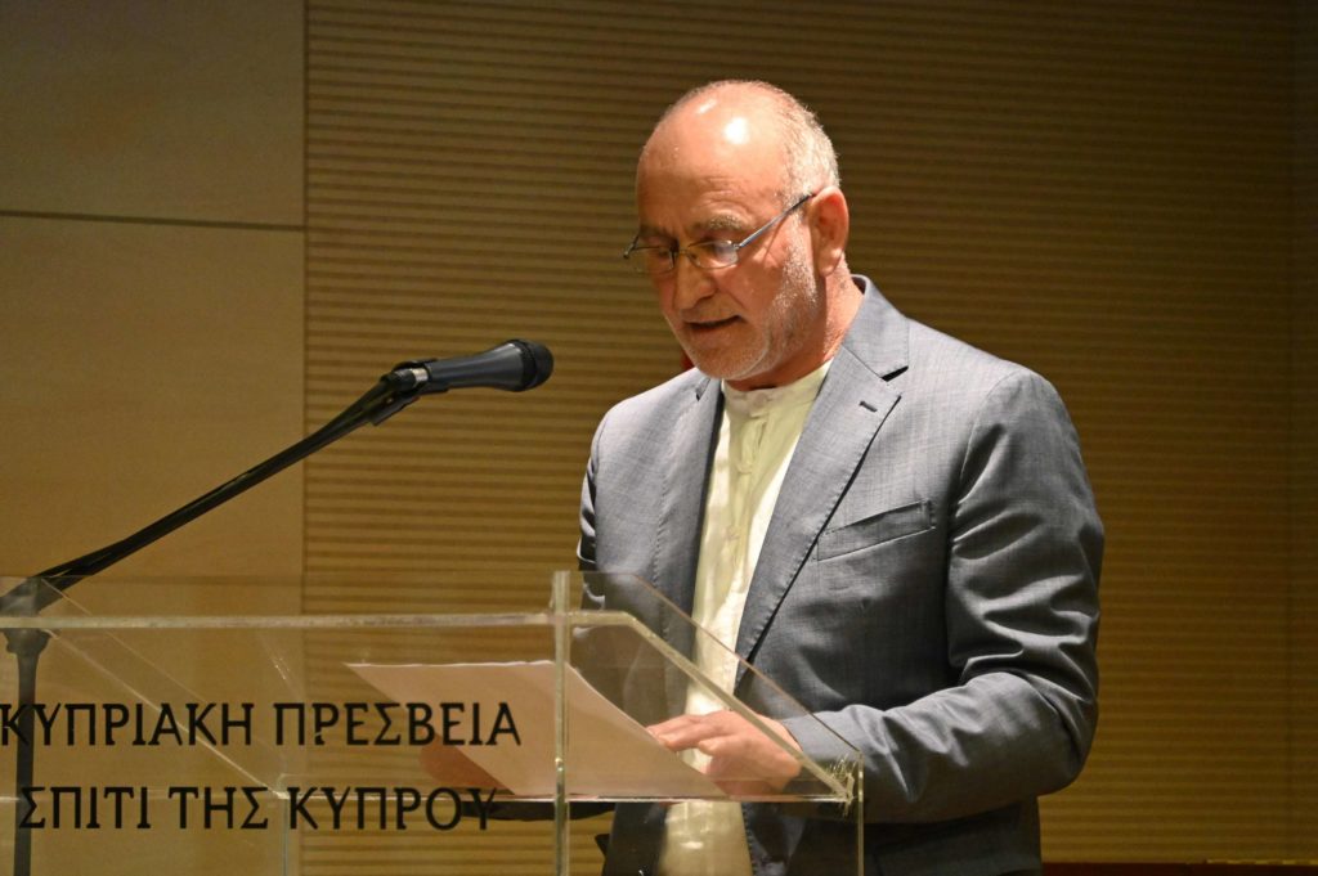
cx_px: 659
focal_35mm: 300
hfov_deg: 6.9
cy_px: 438
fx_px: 10974
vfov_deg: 4.6
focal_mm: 300
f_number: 5.6
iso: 12800
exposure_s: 1/320
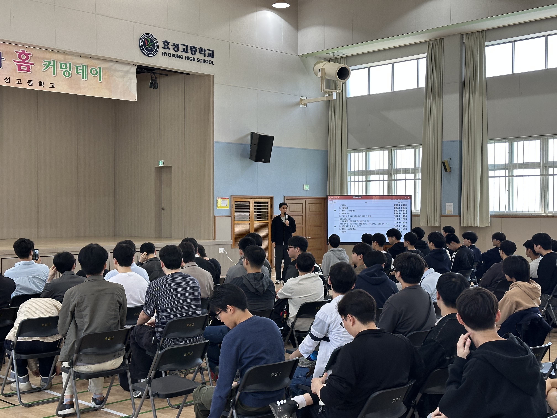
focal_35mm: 48
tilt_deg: +0.6
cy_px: 209
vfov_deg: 30.3
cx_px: 278
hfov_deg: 39.7
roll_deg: +0.2
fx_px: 772
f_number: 1.78
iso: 80
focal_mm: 6.86
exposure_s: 1/120
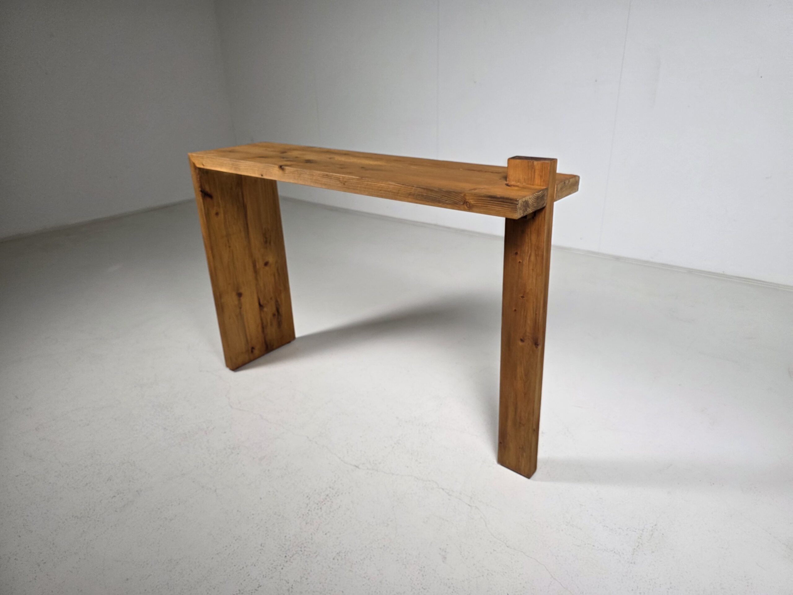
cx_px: 396
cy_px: 298
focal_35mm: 23
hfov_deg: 73.9
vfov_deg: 58.9
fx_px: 527
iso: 200
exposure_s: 1/100
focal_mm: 6.3
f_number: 1.7
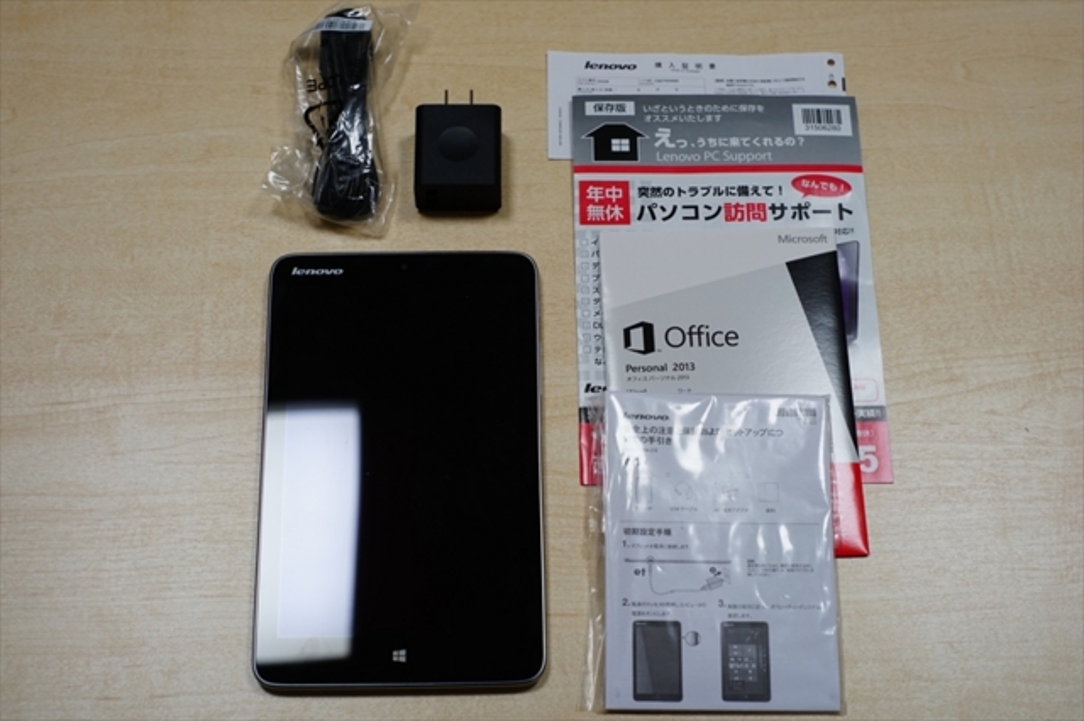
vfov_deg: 27.0
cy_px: 360
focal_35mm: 50
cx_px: 542
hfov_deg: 39.6
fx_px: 1505
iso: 640
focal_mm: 50
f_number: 5.6
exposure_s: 1/60
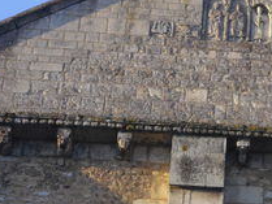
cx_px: 245
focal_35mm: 214
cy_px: 26
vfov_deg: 6.9
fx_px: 1683
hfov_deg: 9.2
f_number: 5.9
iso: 64
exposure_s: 1/100
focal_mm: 18.6
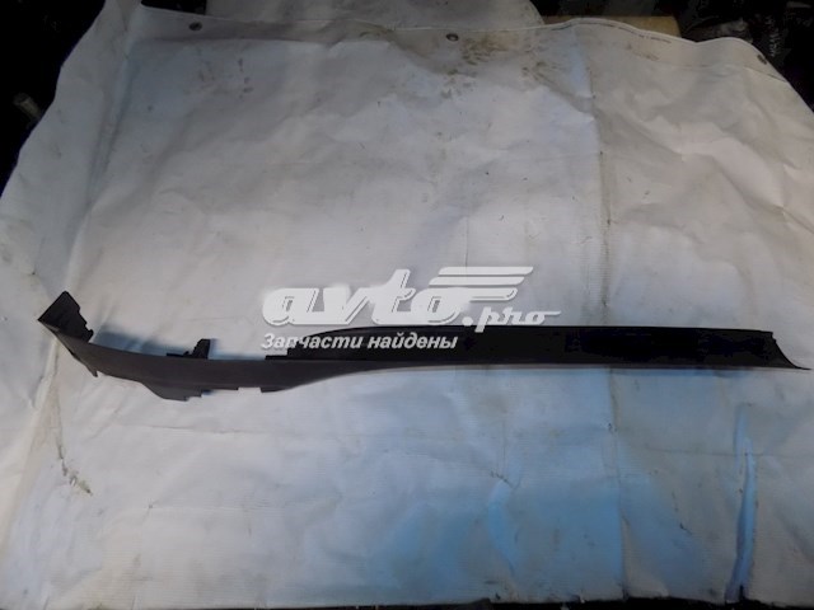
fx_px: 541
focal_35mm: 23
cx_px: 407
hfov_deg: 73.9
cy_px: 305
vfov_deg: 58.9
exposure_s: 1/30
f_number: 3.1
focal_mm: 4
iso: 320
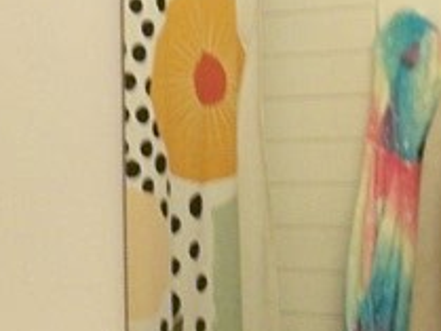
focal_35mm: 132
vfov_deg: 11.2
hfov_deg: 14.6
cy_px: 148
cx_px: -17
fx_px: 1683
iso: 80
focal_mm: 3.8
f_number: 2.8
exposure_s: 1/30
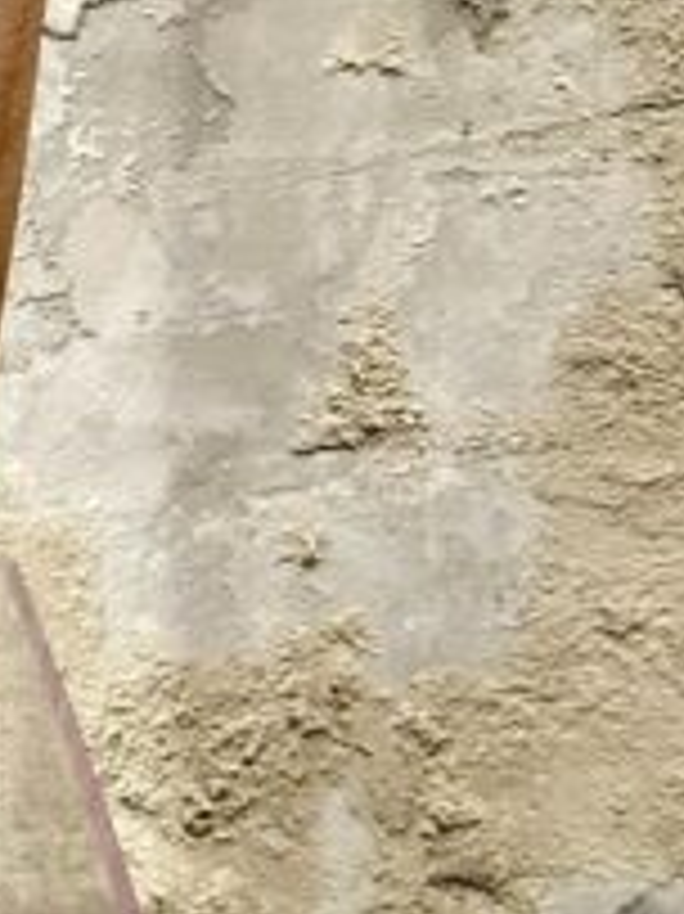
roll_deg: -1.5
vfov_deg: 11.9
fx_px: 4167
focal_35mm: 158
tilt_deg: -4.1
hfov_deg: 9.1
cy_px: -462
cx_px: -410
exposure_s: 1/119
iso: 40
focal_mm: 6.86
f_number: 1.78
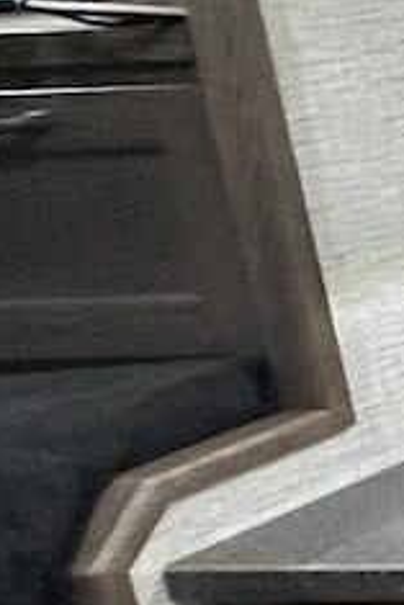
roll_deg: +3.0
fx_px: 1664
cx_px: 1884
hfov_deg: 6.9
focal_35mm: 99
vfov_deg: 20.2
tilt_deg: -8.5
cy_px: 77
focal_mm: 2.22
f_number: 2.2
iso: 400
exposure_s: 1/60
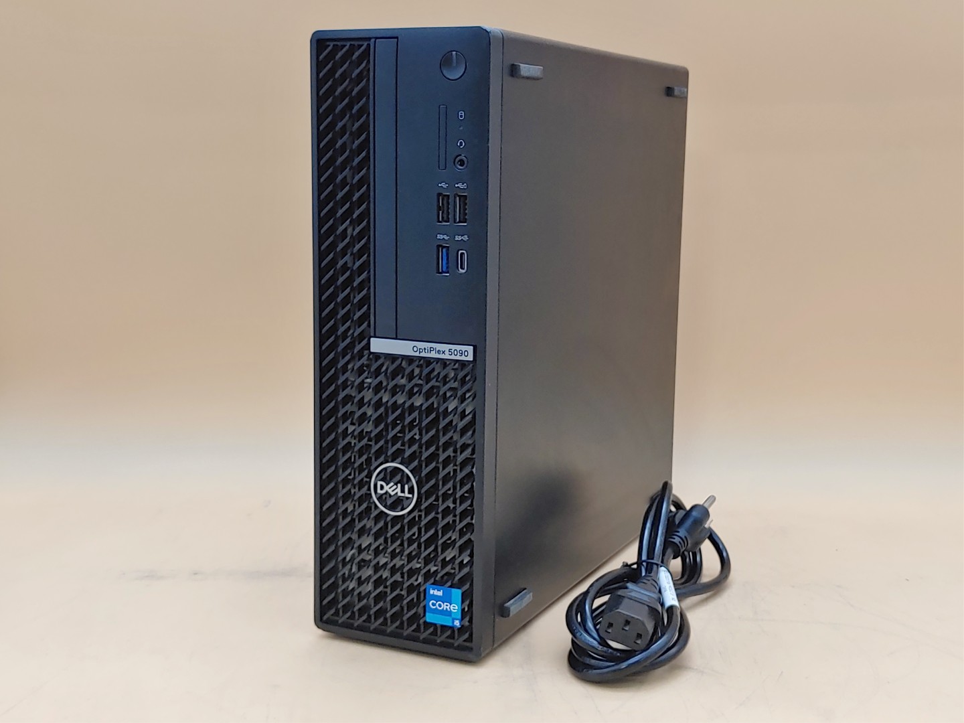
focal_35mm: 46
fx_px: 1281
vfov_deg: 31.5
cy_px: 362
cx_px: 482
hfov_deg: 41.2
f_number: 1.8
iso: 50
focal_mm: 4.36
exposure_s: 1/120
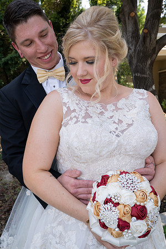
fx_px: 221
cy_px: 124
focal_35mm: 32
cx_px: 83
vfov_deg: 58.7
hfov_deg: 41.1
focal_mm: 32
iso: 500
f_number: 9
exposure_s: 1/125
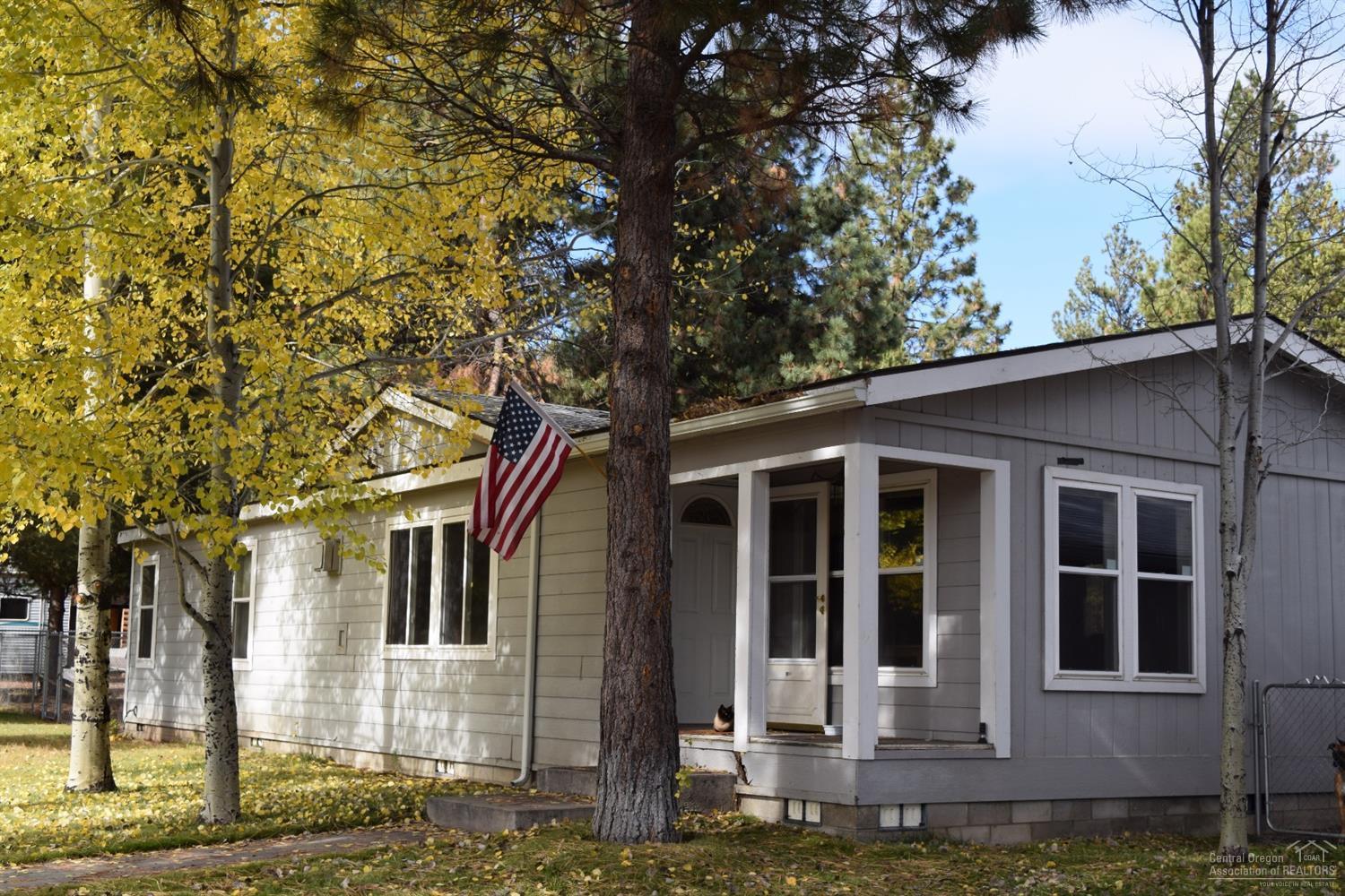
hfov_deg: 42.3
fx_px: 1737
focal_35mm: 46
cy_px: 448
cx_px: 672
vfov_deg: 28.9
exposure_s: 1/200
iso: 100
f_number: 7.1
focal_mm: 31
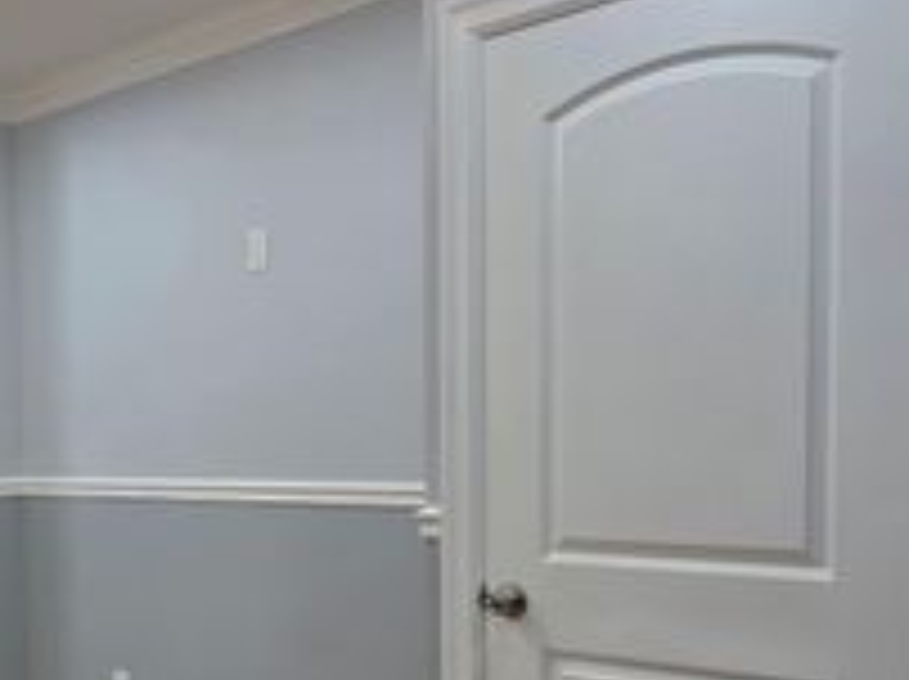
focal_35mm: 57
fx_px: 1495
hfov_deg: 29.6
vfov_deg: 25.2
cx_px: -148
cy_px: 538
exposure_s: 1/120
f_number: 1.7
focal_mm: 6.3
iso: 100
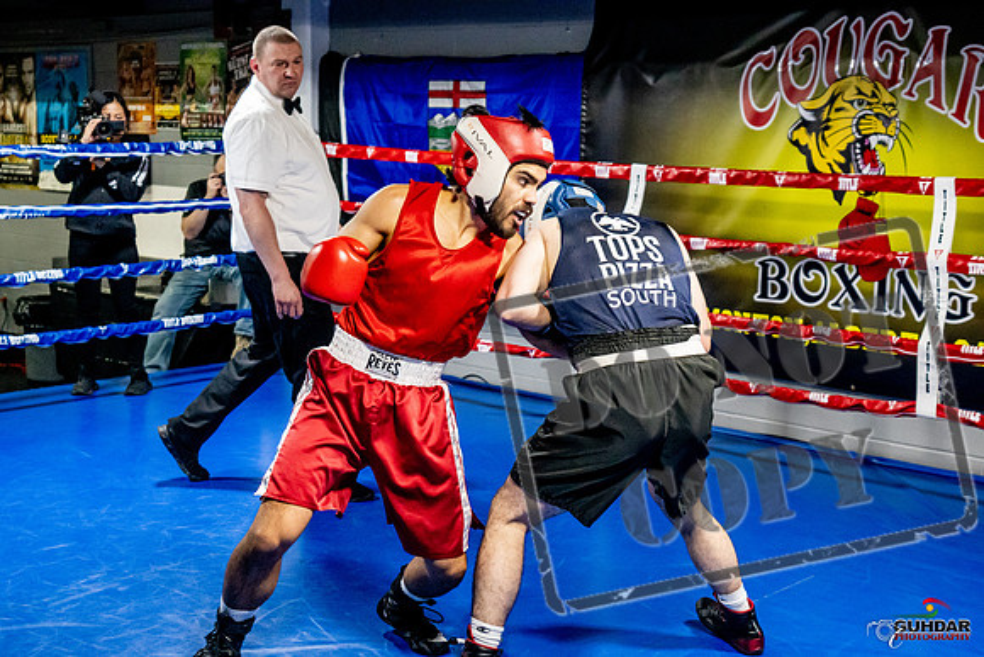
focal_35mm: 52
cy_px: 328
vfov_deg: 26.0
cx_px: 492
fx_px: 1422
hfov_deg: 38.2
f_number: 2.8
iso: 5000
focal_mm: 35
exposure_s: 1/800
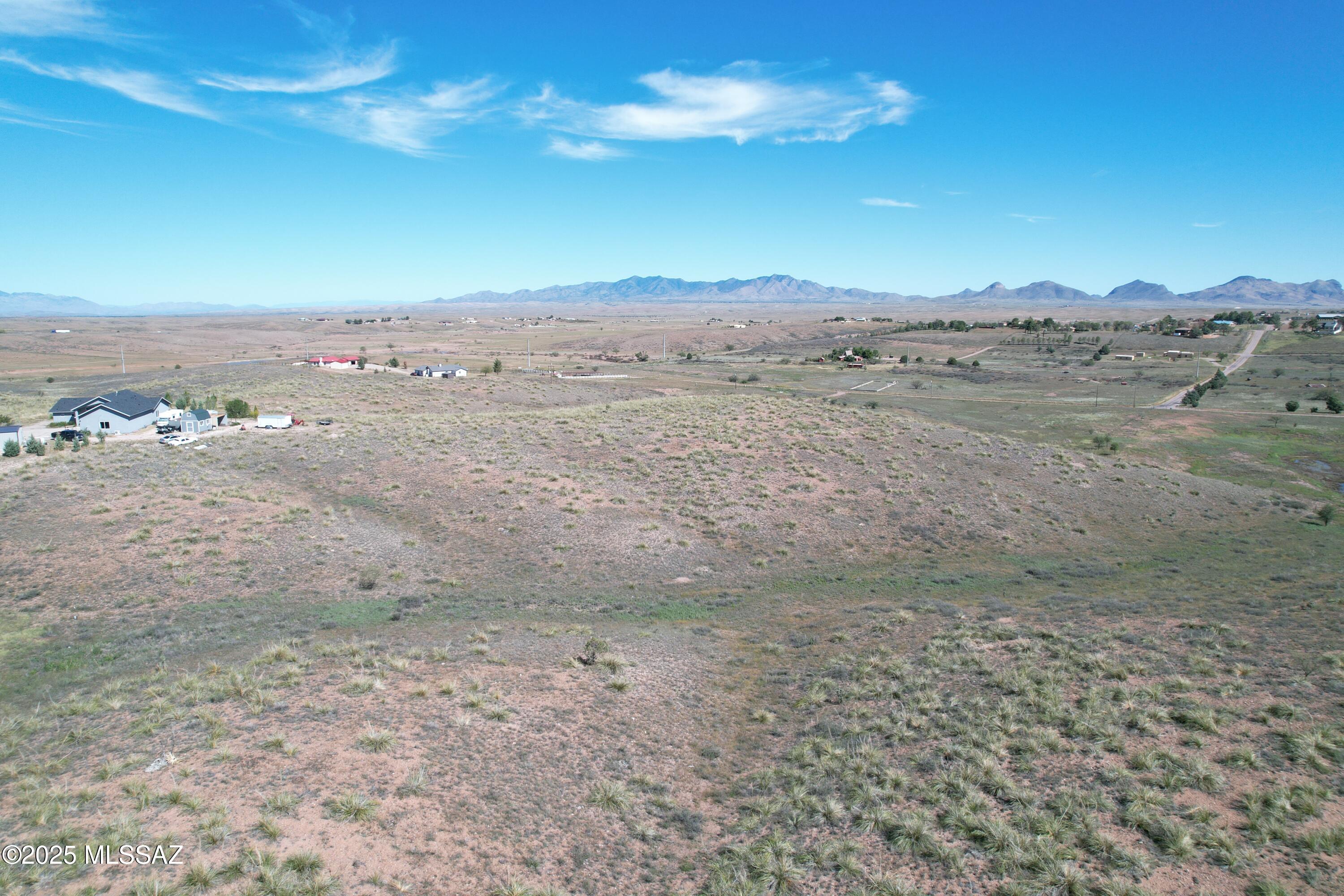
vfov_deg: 57.2
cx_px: 672
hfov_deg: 78.6
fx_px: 821
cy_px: 448
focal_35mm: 22
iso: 100
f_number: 2.8
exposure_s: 1/1500
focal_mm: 8.38
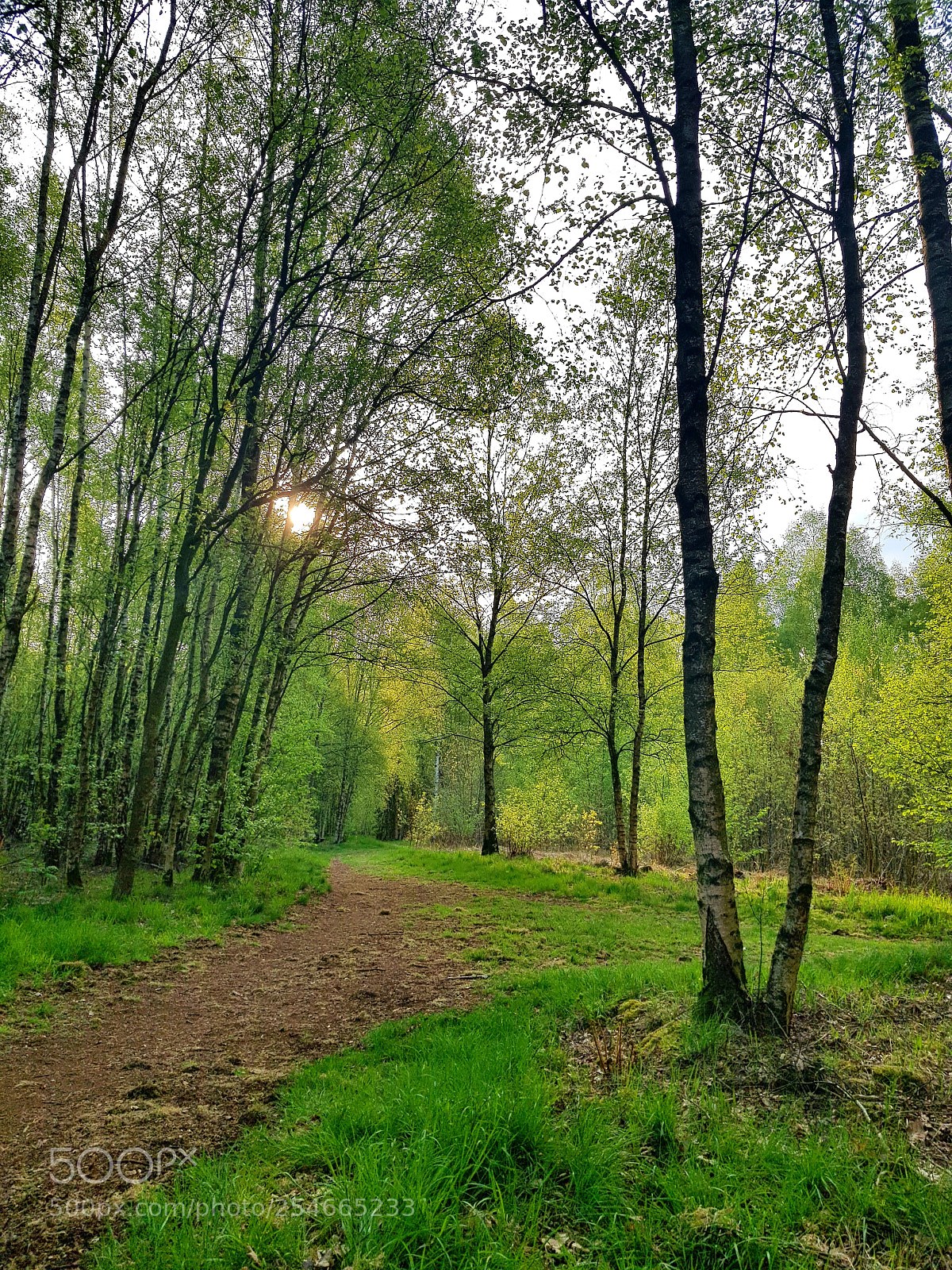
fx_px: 953
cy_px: 635
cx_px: 476
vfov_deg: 67.3
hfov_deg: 53.1
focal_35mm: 26
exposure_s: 1/776
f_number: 1.7
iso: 40
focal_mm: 4.2
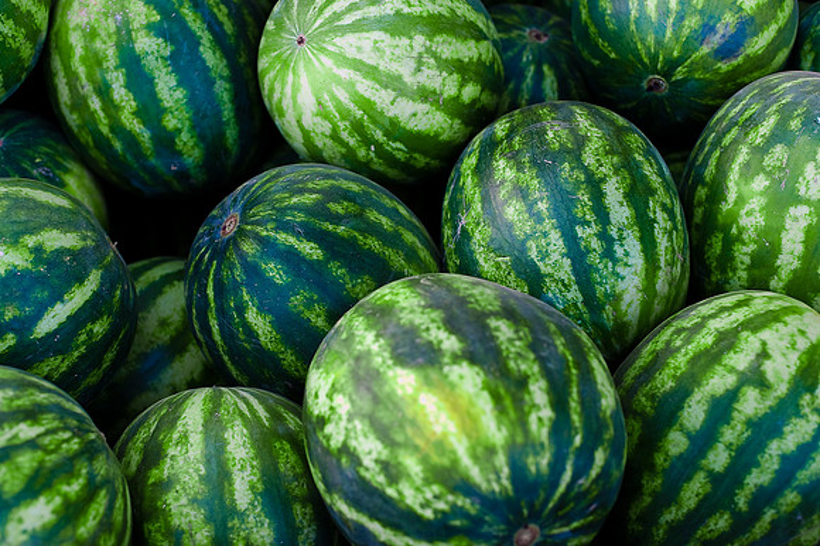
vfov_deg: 27.0
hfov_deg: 39.6
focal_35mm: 50
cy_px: 273
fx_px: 1138
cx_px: 410
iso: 200
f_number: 4
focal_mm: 50
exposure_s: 1/50
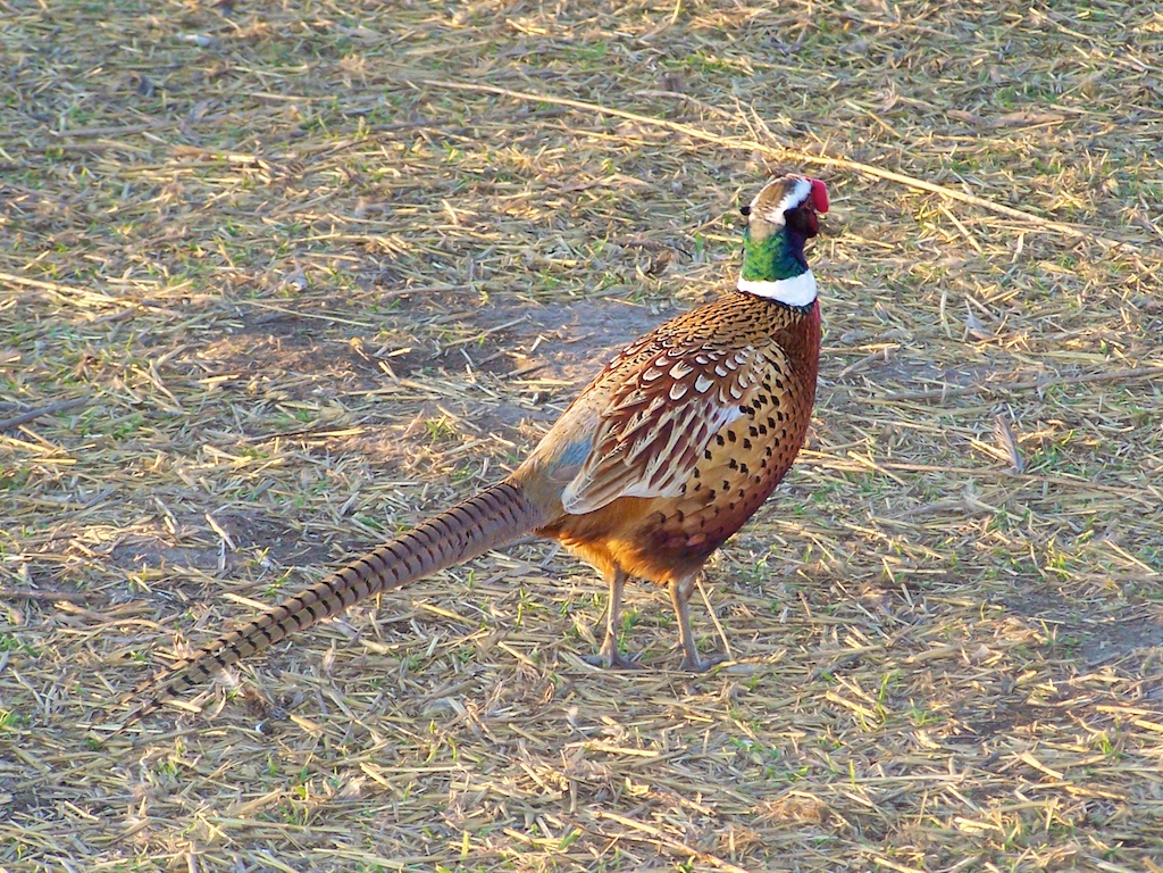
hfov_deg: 11.7
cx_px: 582
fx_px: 5678
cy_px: 436
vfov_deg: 8.8
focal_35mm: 169
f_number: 3.2
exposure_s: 1/125
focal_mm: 28
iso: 140
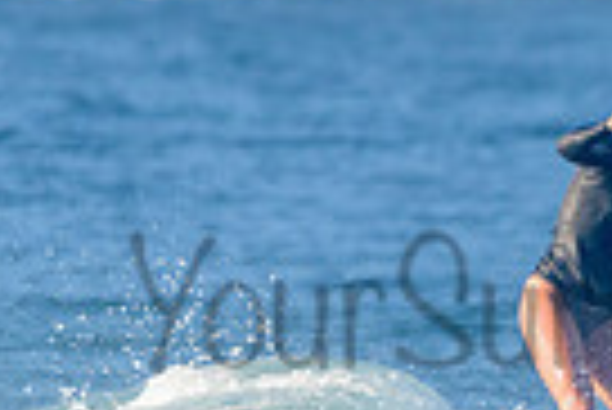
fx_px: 36282
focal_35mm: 2132
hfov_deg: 1.0
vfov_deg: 0.6
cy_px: 264
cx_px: 594
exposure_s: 1/2000
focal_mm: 500
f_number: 5.6
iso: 400
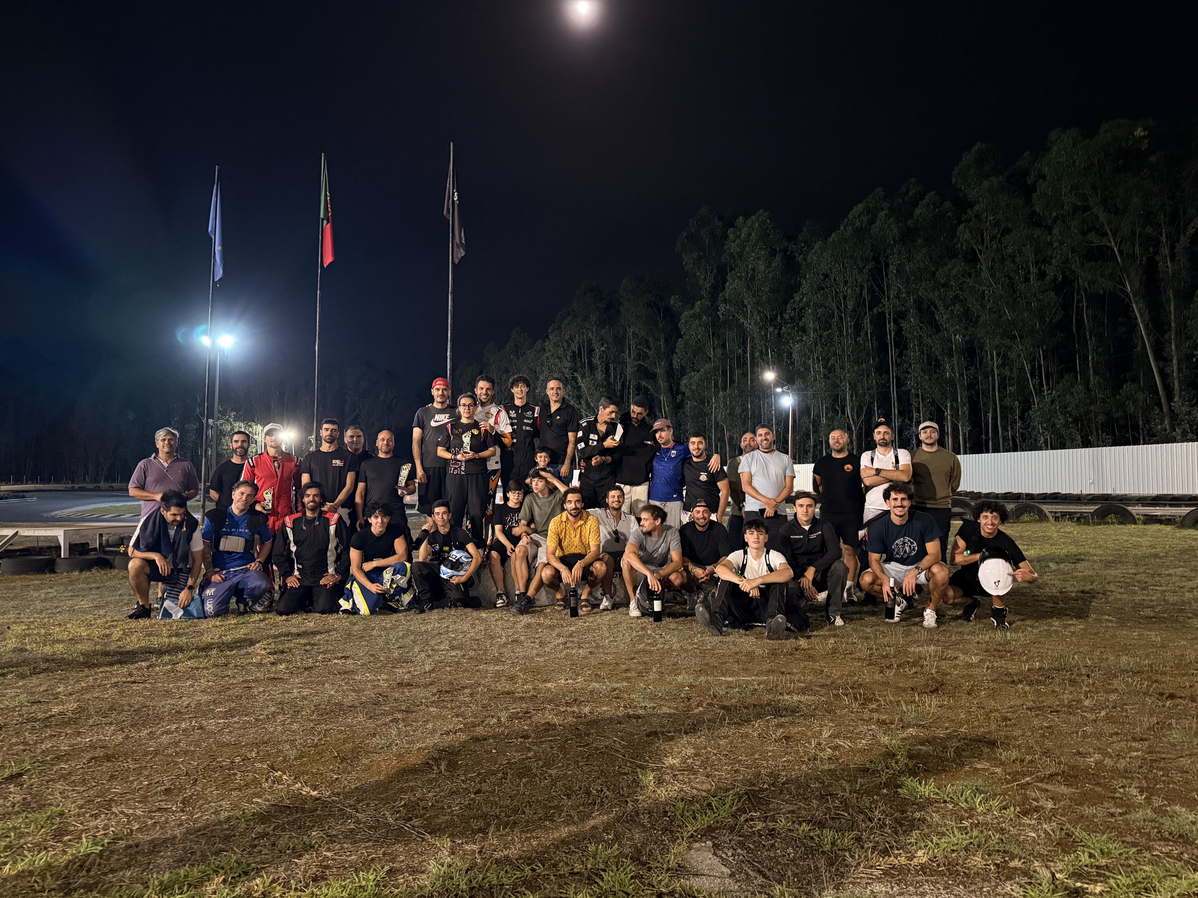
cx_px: 599
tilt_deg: +2.8
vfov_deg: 56.8
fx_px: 831
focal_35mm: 24
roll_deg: +0.0
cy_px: 449
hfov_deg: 71.6
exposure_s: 1/25
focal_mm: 6.76
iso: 1250
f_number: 1.78
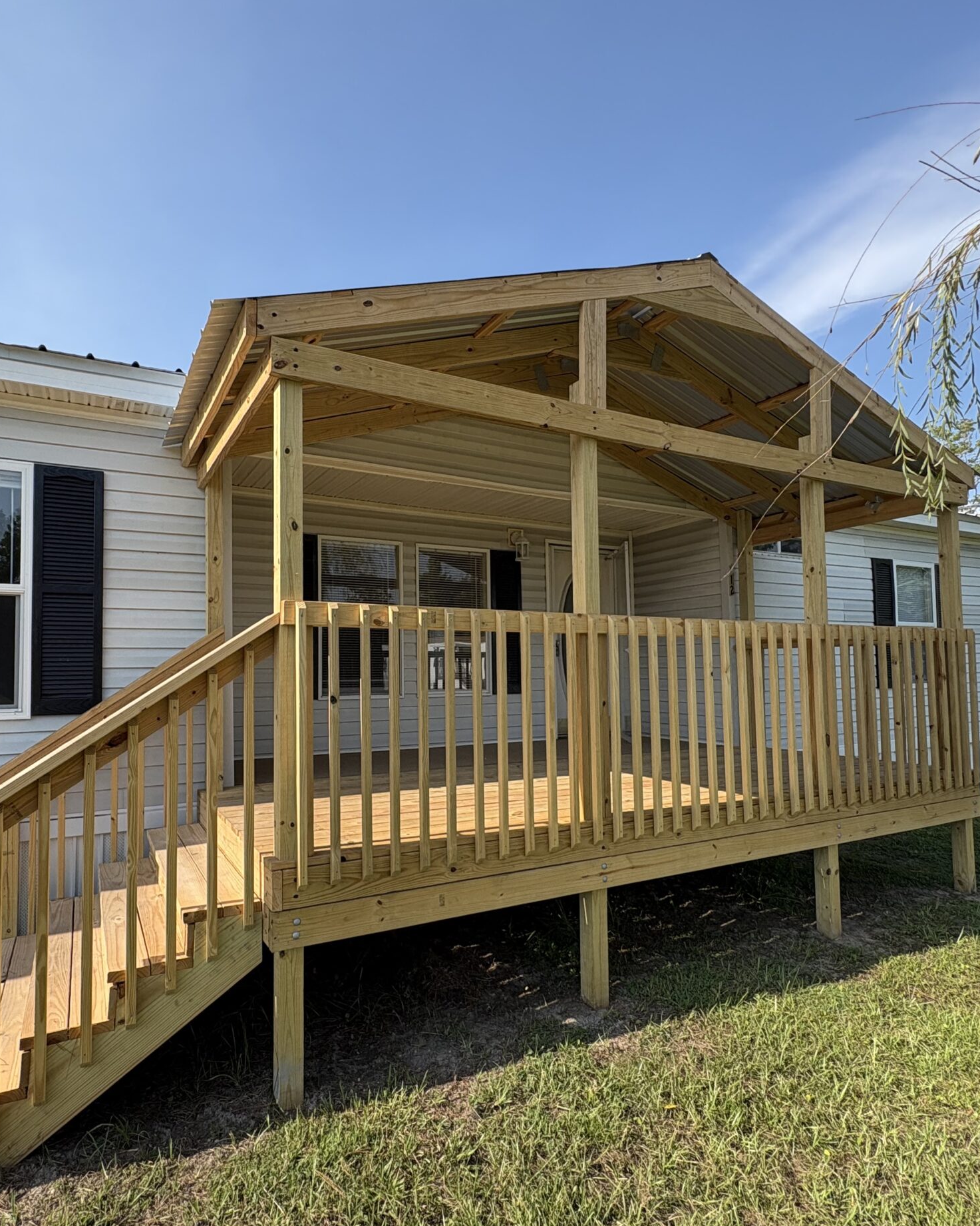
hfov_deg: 70.5
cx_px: 417
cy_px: 637
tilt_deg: +3.2
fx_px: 689
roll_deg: +0.9
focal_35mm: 19
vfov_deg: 83.2
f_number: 2.2
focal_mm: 2.22
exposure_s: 1/625
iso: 40
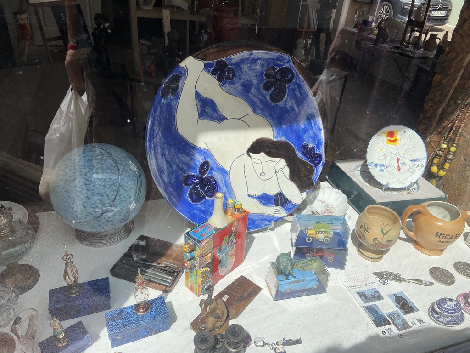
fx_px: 353
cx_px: 235
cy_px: 176
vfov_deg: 53.1
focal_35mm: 26
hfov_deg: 67.3
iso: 32
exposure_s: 1/2890
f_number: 1.8
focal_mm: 4.25
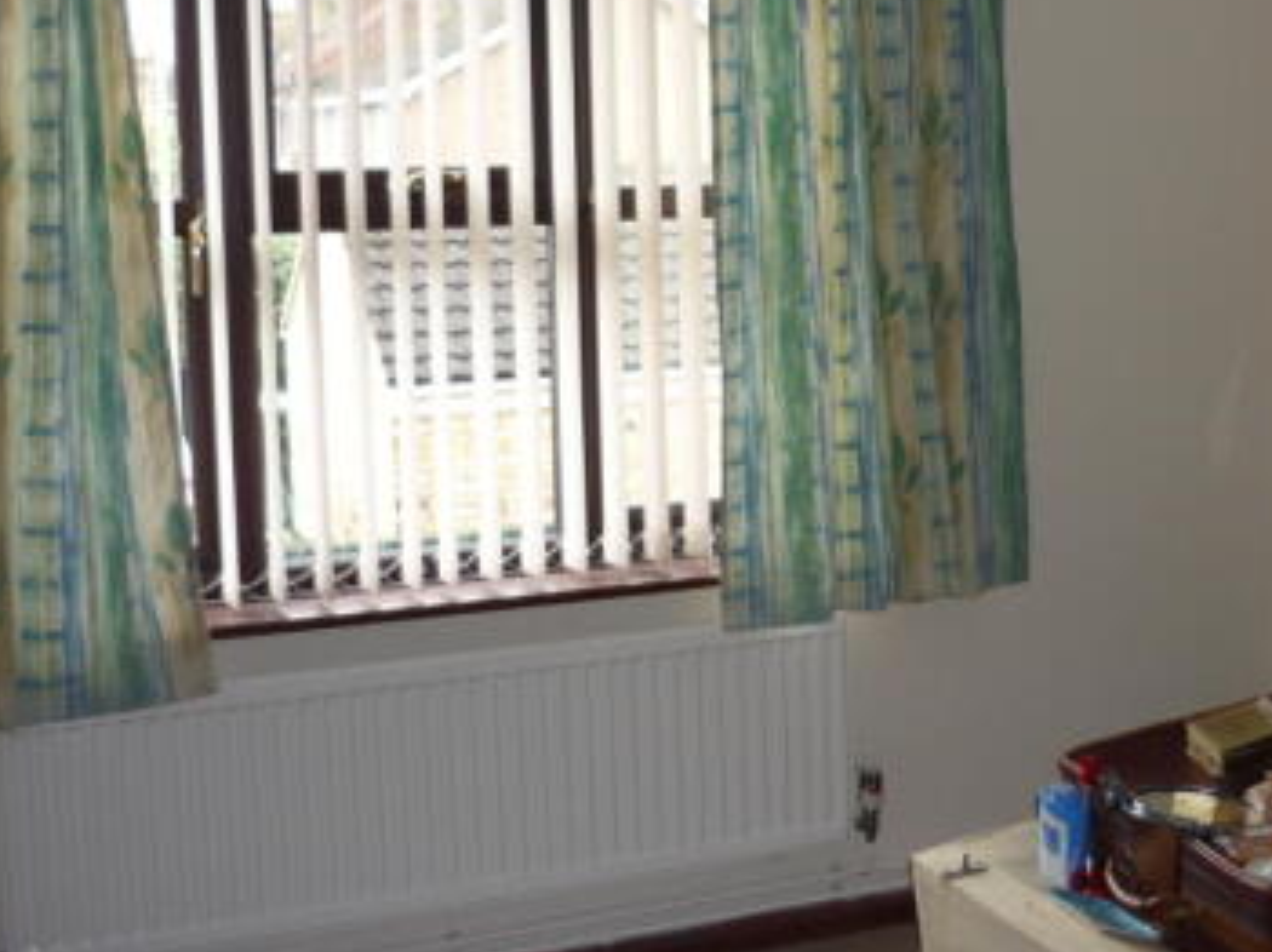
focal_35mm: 55
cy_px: 271
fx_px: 2020
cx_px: 918
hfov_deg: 34.4
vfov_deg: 26.3
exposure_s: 1/40
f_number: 2.8
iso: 100
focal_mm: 5.5
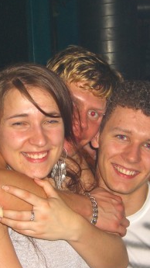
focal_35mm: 72
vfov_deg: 29.3
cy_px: 165
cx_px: 87
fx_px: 509
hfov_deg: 16.7
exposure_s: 1/60
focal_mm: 7.9
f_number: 2.8
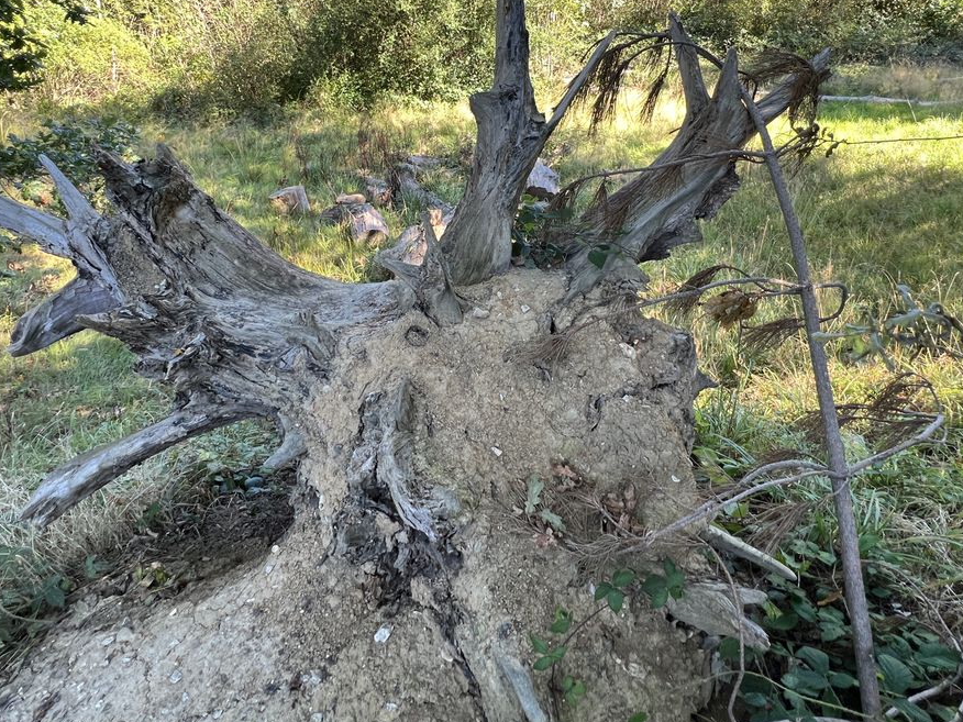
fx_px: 529
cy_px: 306
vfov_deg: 68.3
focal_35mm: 19
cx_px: 499
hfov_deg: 84.6
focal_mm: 1.57
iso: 80
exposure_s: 1/122
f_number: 1.8
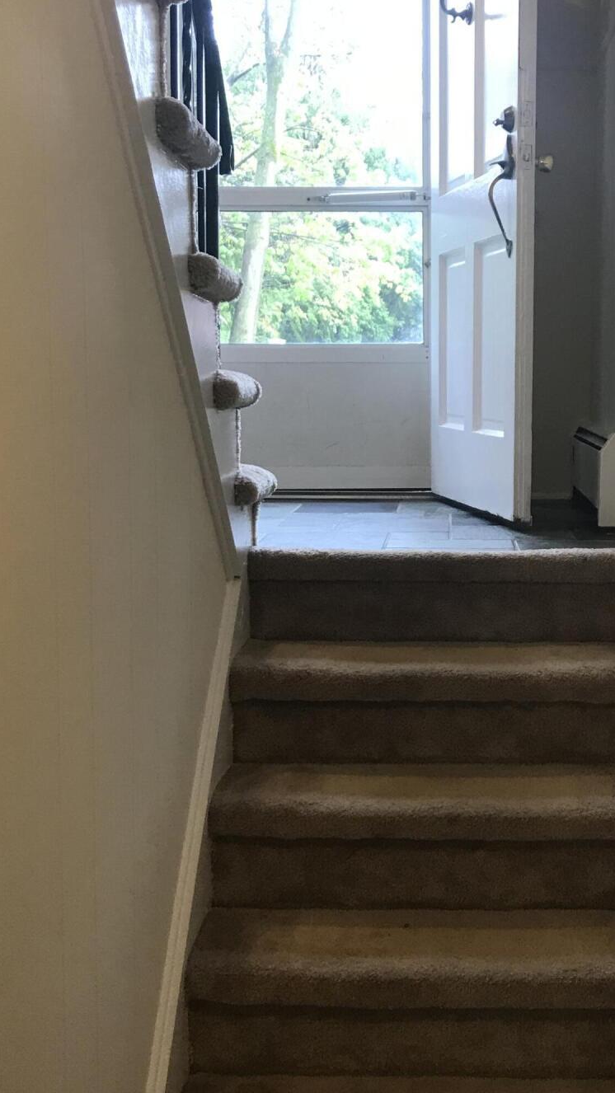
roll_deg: -0.4
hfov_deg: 25.7
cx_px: 444
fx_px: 1333
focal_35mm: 46
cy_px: 506
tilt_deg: -4.3
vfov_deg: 44.5
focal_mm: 3.99
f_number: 1.8
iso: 25
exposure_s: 1/30
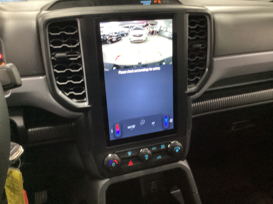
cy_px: 102
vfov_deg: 45.4
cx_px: 136
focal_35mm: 31
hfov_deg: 58.4
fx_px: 244
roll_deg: -0.4
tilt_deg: -26.7
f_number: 2.4
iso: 800
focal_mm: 3.3
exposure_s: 1/24
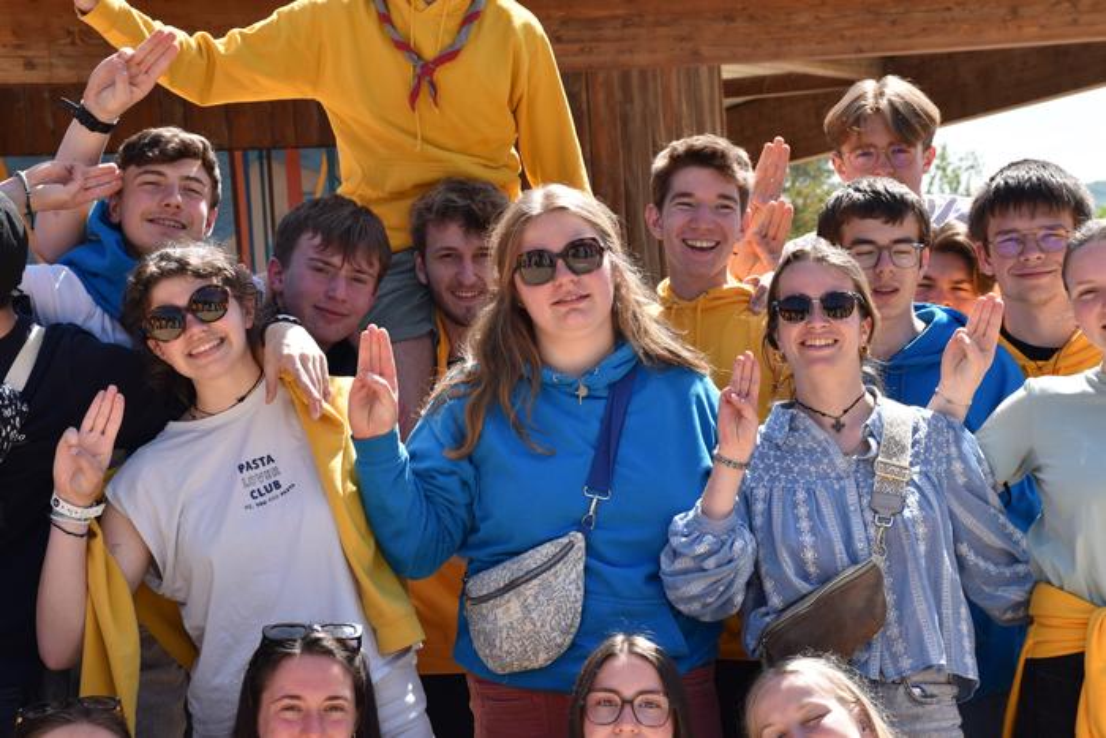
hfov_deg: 22.6
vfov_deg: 15.2
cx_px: 553
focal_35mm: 90
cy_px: 369
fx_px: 2765
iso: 200
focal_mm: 60
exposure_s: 1/320
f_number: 9
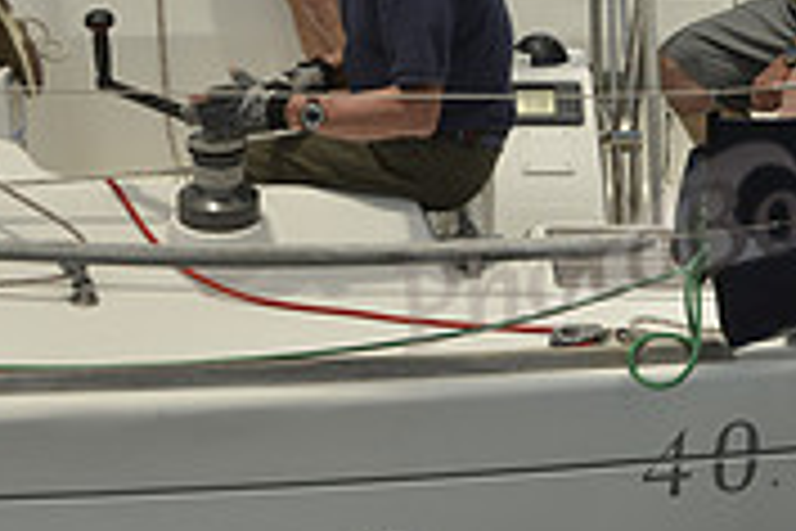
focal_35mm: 229
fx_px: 5063
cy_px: 65
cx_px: 166
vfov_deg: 6.0
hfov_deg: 9.0
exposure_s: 1/1600
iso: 280
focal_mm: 70
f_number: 10
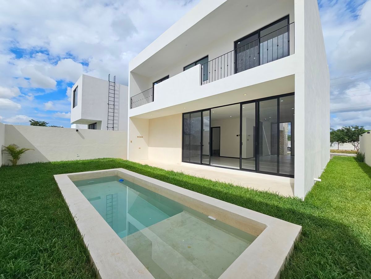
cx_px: 186
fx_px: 139
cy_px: 140
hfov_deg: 106.2
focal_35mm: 13
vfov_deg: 89.9
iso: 50
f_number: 2.2
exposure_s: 1/3291
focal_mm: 2.2
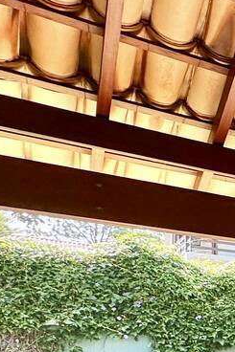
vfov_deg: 32.1
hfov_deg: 14.6
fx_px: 559
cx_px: 573
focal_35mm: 57
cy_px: 358
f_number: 2.2
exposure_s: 1/347
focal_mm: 2.22
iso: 40
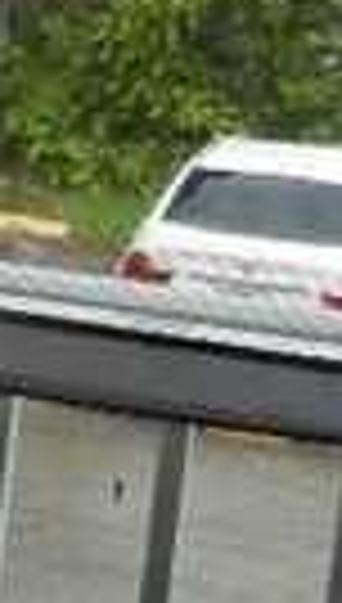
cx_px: -873
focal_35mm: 188
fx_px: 3012
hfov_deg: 5.8
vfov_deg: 11.4
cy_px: 310
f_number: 3.6
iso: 160
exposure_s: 1/250
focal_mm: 5.1
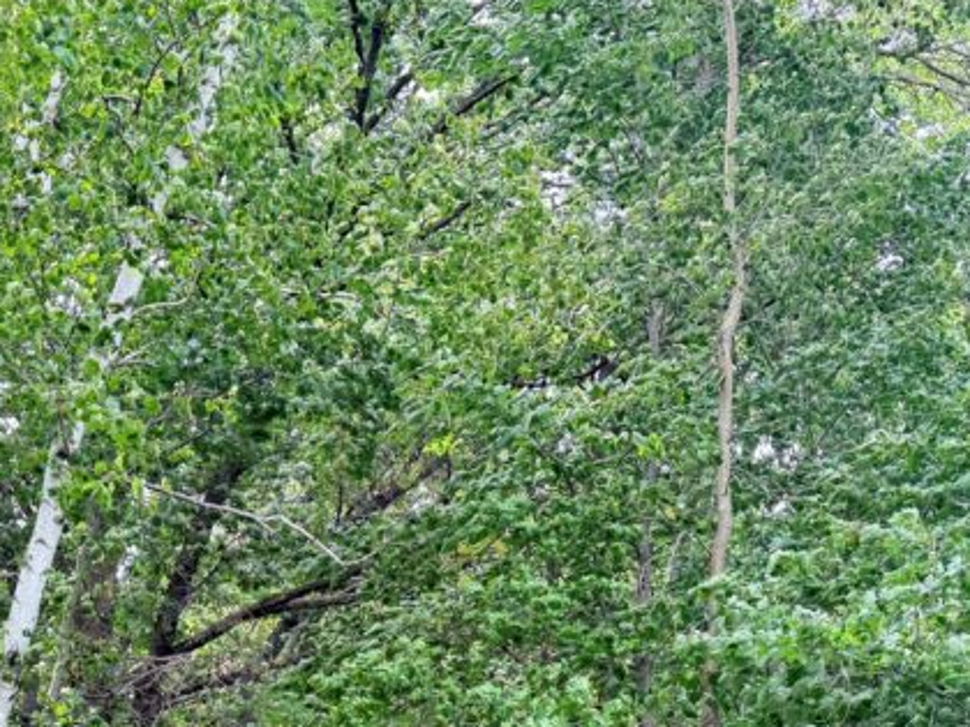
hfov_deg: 31.6
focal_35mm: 61
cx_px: 403
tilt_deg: +15.0
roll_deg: +4.0
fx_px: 1709
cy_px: 766
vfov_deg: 22.8
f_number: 1.78
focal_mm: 6.76
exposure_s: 1/172
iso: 80
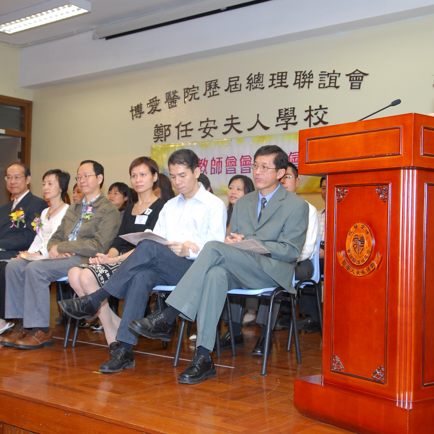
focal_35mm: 50
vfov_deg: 34.0
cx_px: 218
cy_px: 215
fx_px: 709
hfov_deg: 34.0
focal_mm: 26
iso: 400
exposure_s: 1/60
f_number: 4.5
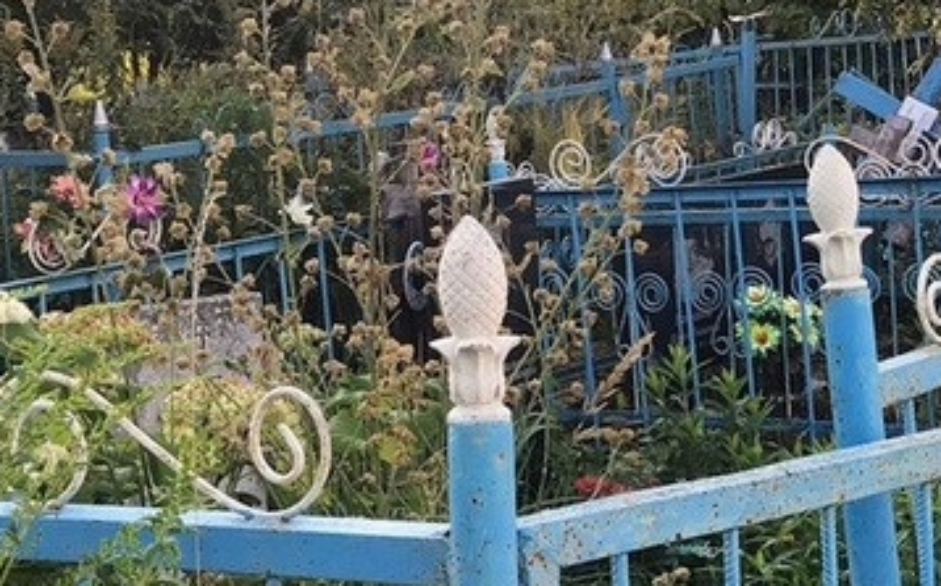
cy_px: 434
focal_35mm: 85
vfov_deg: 15.3
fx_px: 2178
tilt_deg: -7.1
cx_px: 394
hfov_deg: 24.4
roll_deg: +4.4
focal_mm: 3.99
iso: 20
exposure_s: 1/327
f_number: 1.8
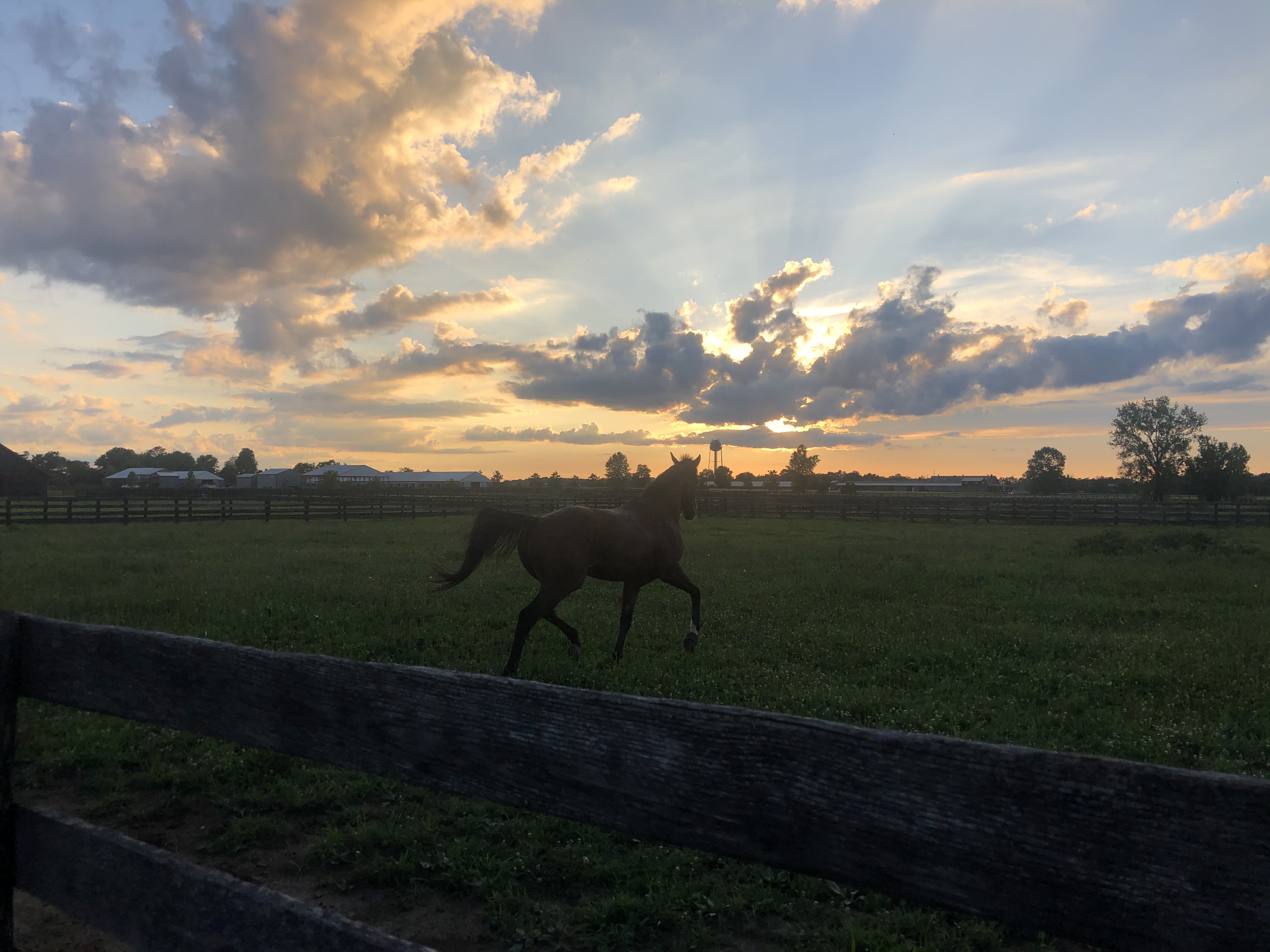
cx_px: 635
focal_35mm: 28
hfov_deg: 63.4
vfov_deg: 49.7
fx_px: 1027
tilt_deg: -0.2
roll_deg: -1.5
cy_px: 476
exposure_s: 1/1333
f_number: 1.8
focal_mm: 3.99
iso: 20
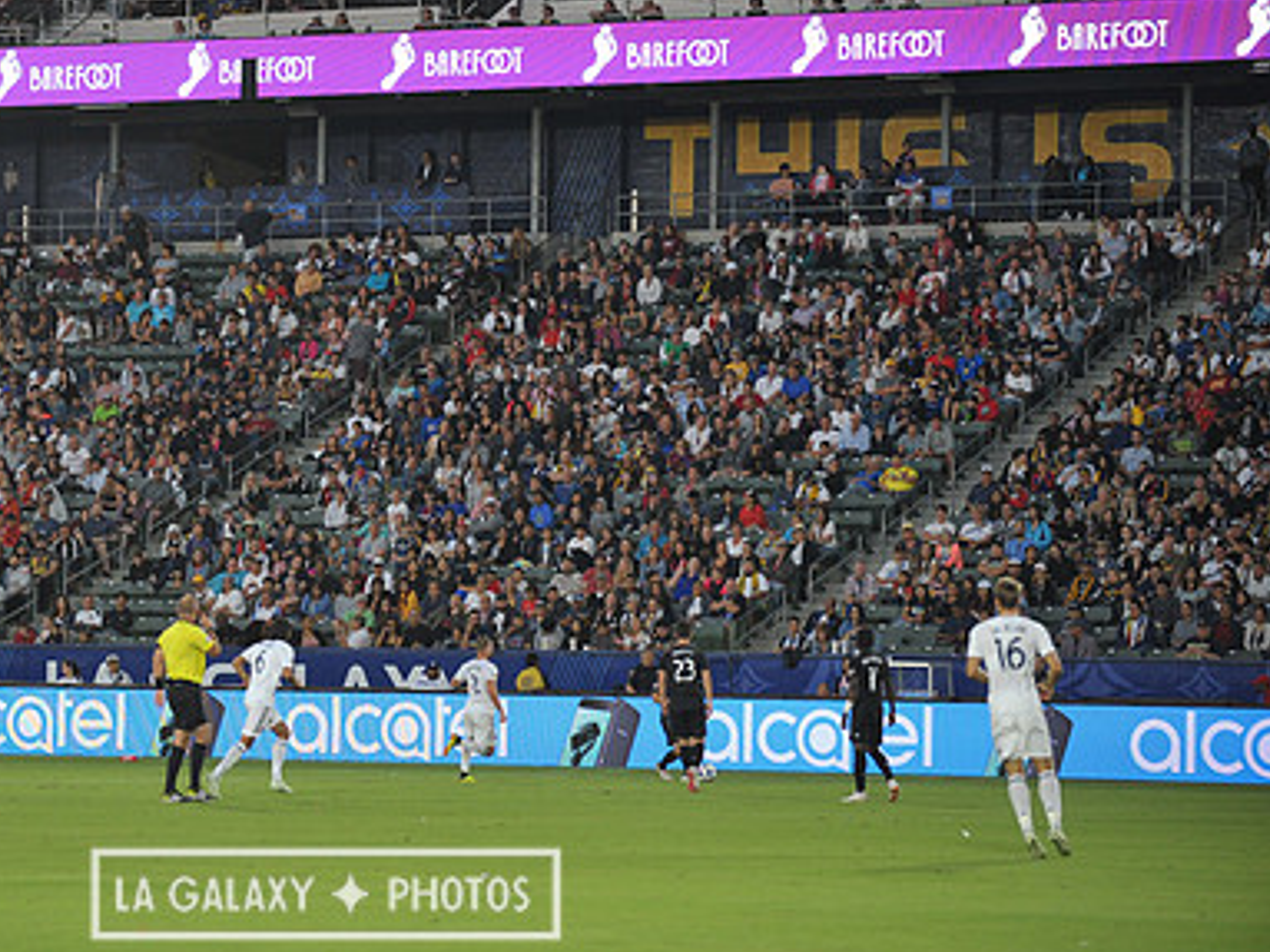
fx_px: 6675
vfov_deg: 8.2
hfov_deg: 10.8
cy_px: 395
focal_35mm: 182
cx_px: 325
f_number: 2.8
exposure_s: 1/1000
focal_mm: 125
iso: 1250
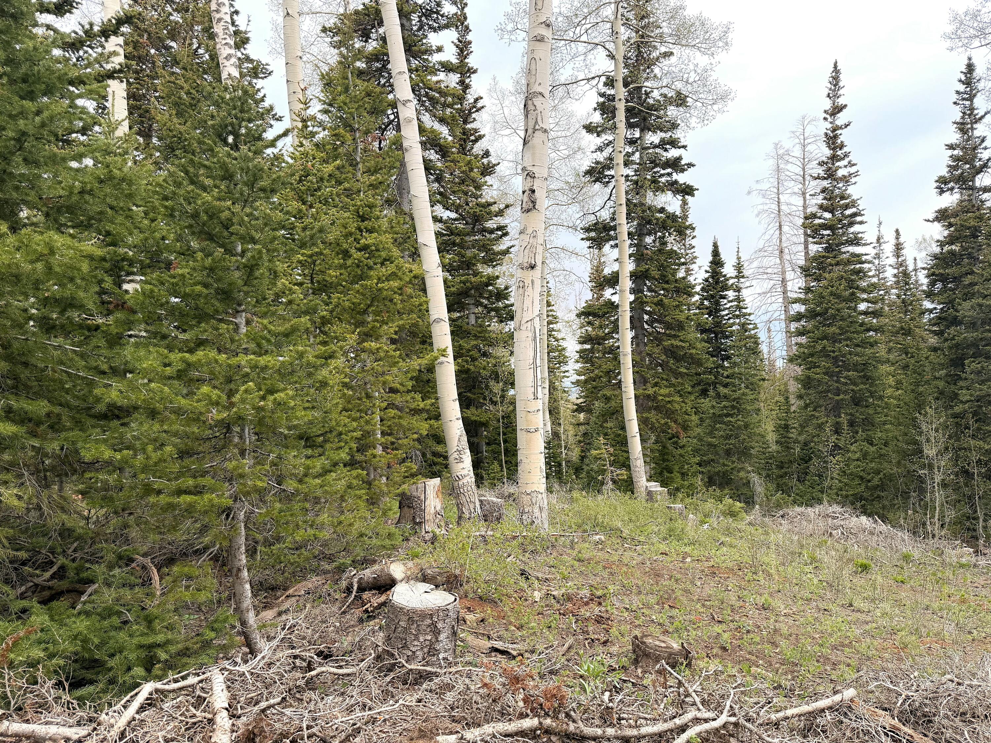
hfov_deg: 71.6
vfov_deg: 56.8
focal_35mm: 24
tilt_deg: -0.2
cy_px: 372
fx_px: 687
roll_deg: +2.0
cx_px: 496
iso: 100
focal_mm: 6.76
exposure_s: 1/2232
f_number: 1.78
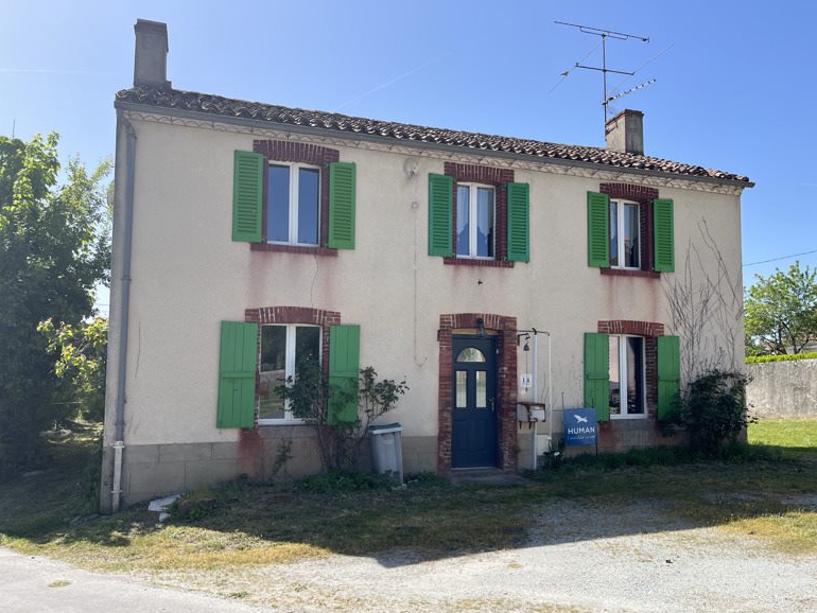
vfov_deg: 51.4
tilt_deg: +5.2
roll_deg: +0.2
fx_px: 637
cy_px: 316
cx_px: 420
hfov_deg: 65.3
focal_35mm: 27
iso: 50
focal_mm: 5.1
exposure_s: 1/2137
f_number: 1.6
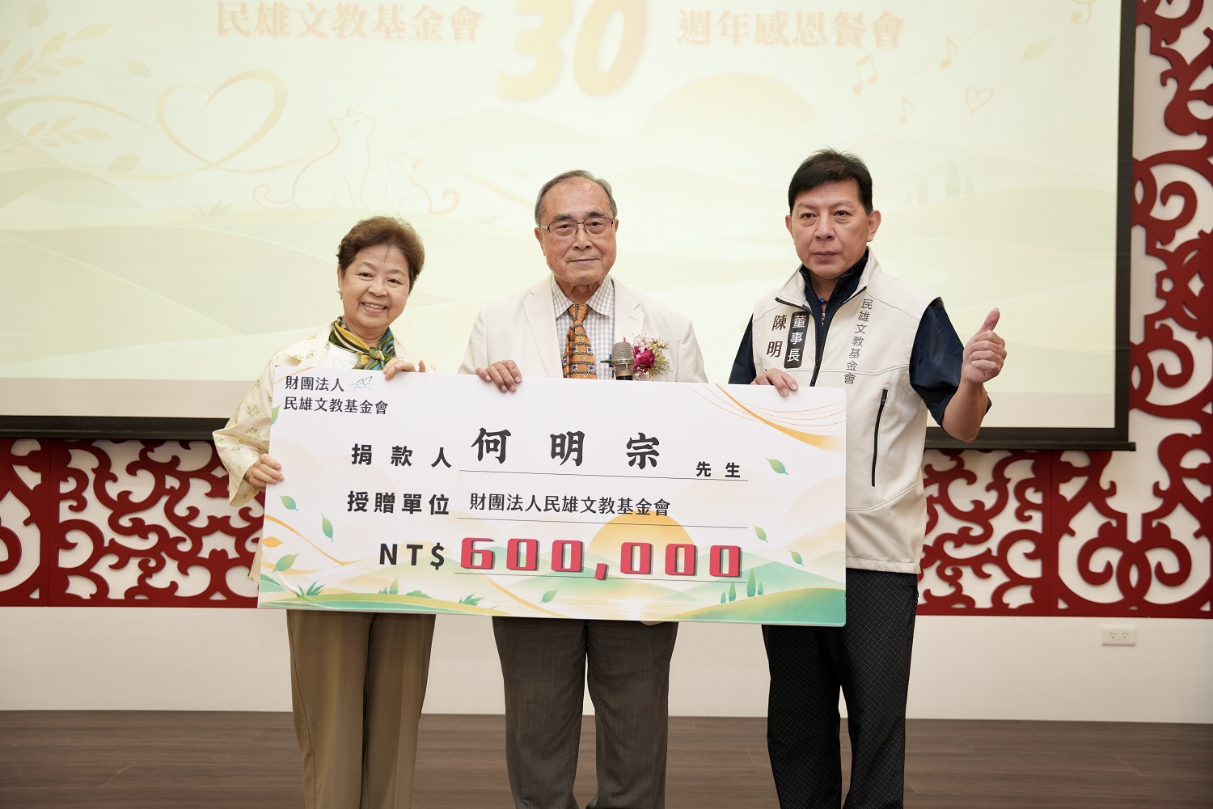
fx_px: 1371
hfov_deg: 47.7
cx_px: 606
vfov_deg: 32.9
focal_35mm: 41
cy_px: 404
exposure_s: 1/125
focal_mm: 40.7
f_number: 2.8
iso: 400
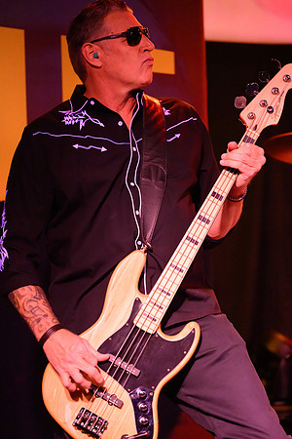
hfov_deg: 10.5
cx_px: 146
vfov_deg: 15.8
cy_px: 220
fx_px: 1582
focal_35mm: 130
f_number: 2.8
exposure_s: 1/250
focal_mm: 130
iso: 10000
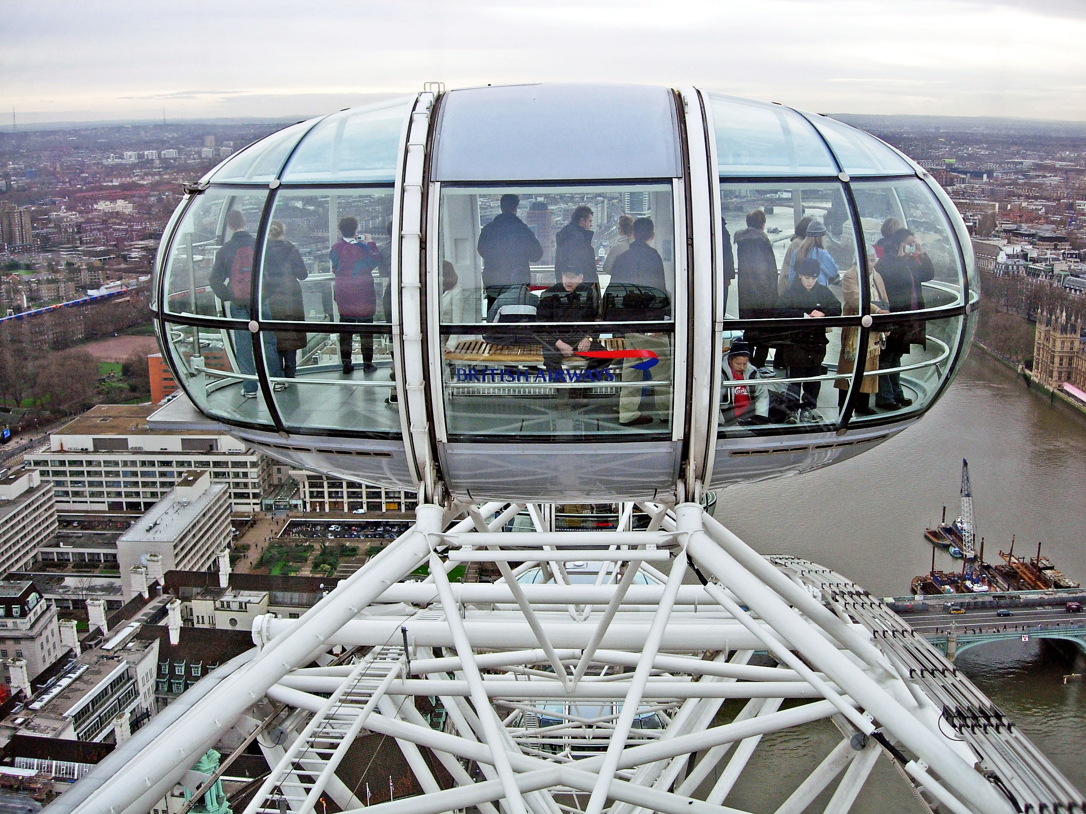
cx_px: 543
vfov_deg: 37.7
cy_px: 407
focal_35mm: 38
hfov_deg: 49.0
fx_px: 1192
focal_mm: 7.8
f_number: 2.8
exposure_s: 1/332
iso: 64
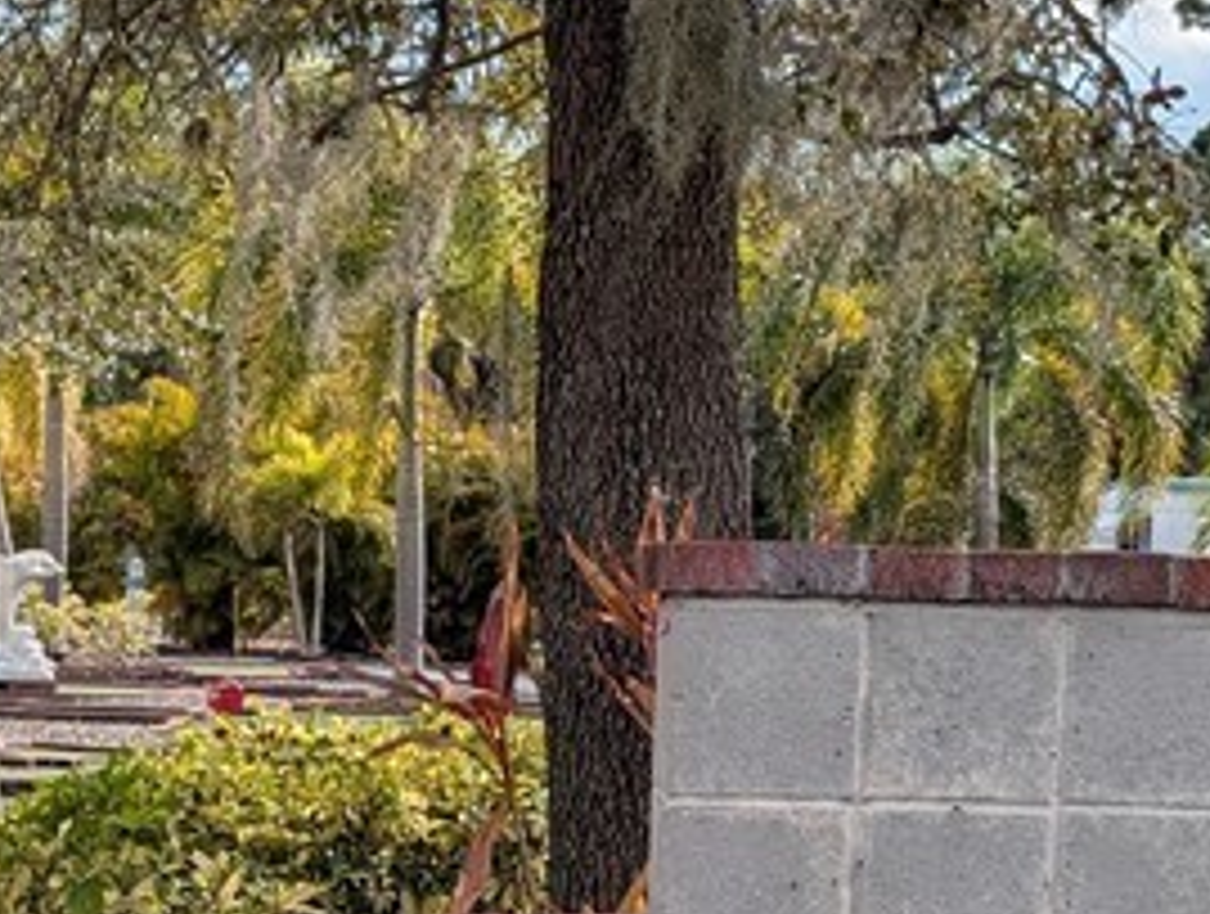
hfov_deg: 21.5
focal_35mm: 91
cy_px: 1148
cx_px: 578
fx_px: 3188
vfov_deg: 15.6
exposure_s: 1/1337
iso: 16
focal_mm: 6.9
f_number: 1.68
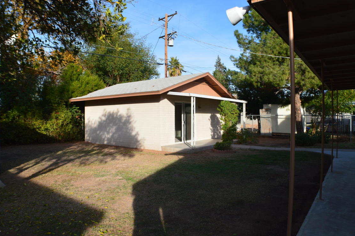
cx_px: 175
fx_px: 305
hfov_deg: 60.3
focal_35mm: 31
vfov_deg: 42.2
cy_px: 117
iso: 100
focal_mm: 20
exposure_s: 1/200
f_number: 8
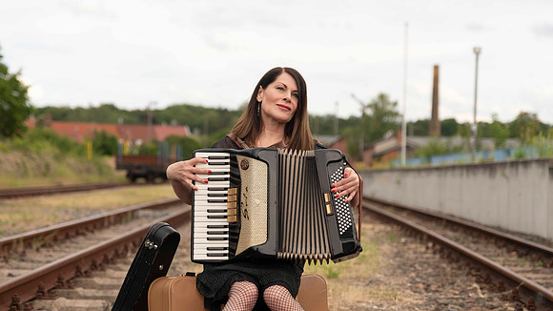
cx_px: 235
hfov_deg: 24.8
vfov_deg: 14.1
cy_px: 190
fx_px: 1254
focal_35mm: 86
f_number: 2.8
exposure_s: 1/1000
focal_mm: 65
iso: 64
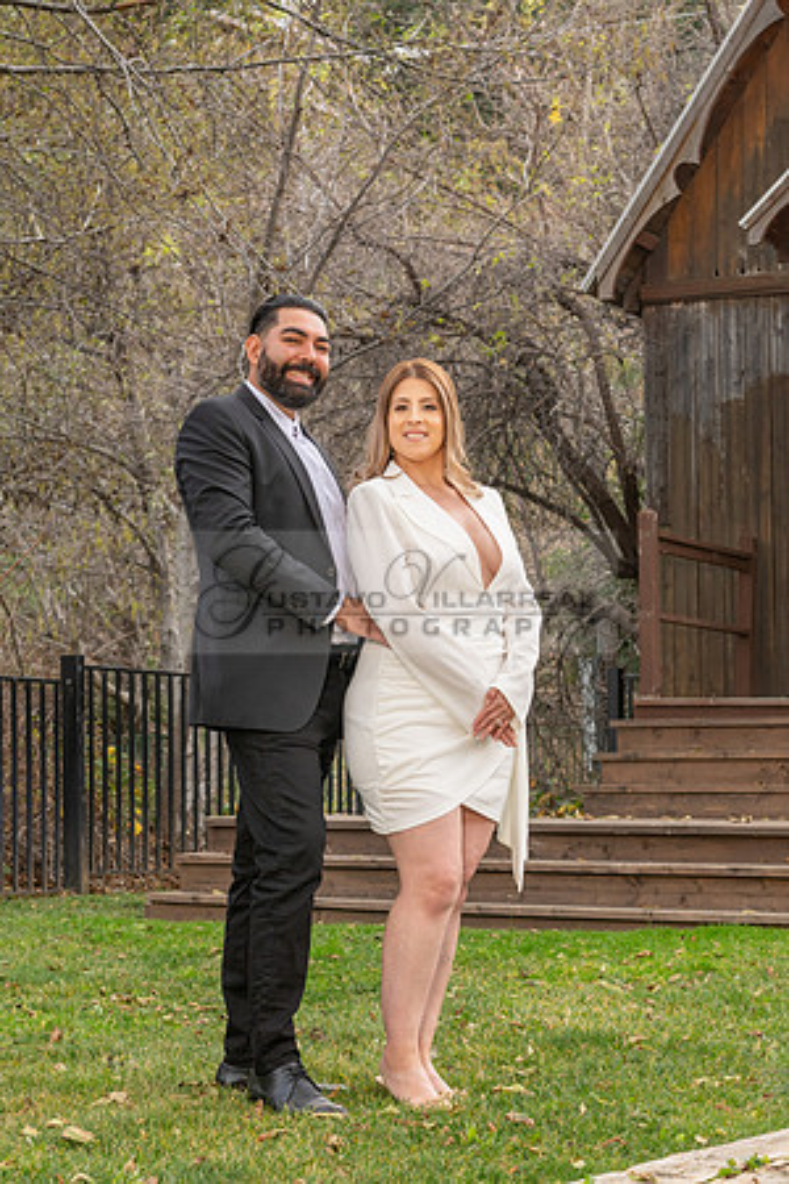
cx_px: 369
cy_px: 641
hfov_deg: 17.2
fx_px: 2614
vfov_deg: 25.5
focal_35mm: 80
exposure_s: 1/125
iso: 200
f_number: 5.6
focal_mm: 44
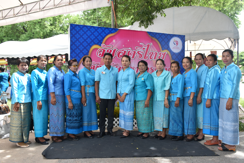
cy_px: 82
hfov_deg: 61.9
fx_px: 203
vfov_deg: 43.6
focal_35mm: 30
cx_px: 122
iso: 140
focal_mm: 20
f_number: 5.6
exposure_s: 1/125
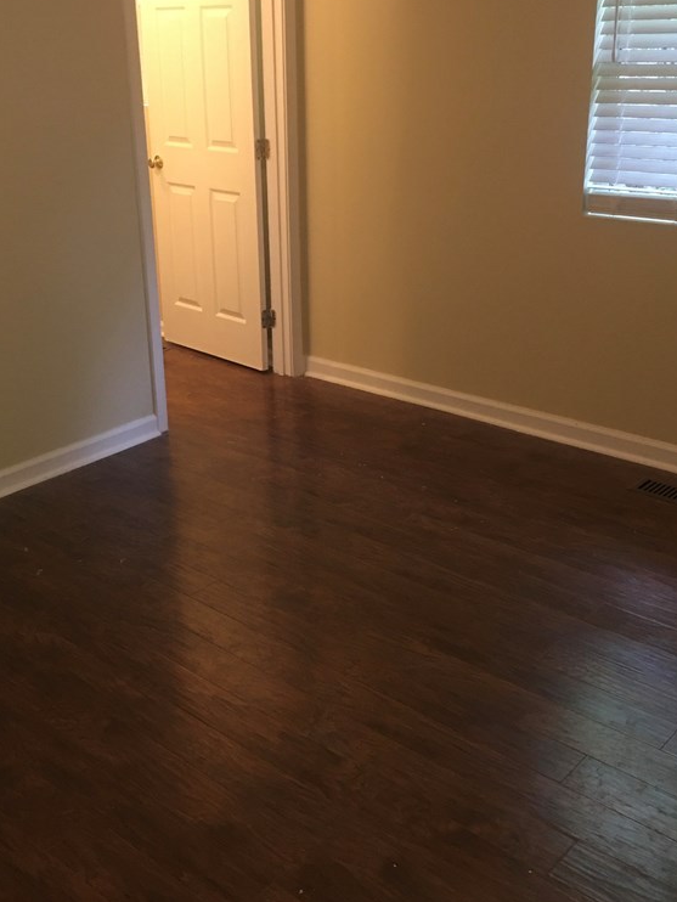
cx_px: 266
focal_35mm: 40
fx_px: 1042
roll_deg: +2.7
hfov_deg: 35.8
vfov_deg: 46.7
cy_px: 390
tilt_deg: -17.7
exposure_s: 1/10
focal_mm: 4.15
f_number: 2.2
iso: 100
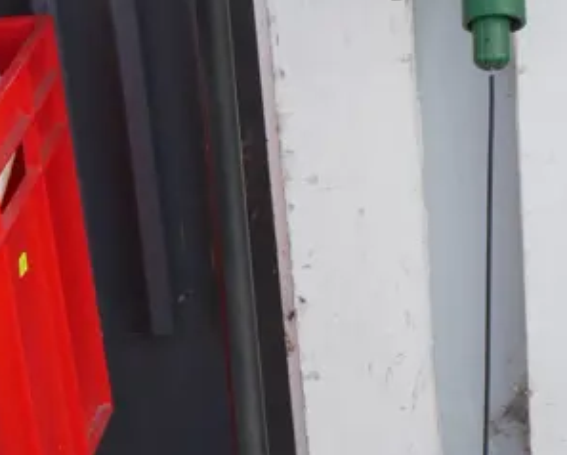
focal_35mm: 168
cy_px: 734
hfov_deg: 11.4
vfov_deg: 8.9
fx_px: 2821
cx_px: 493
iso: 500
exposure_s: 1/60
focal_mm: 25
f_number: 10
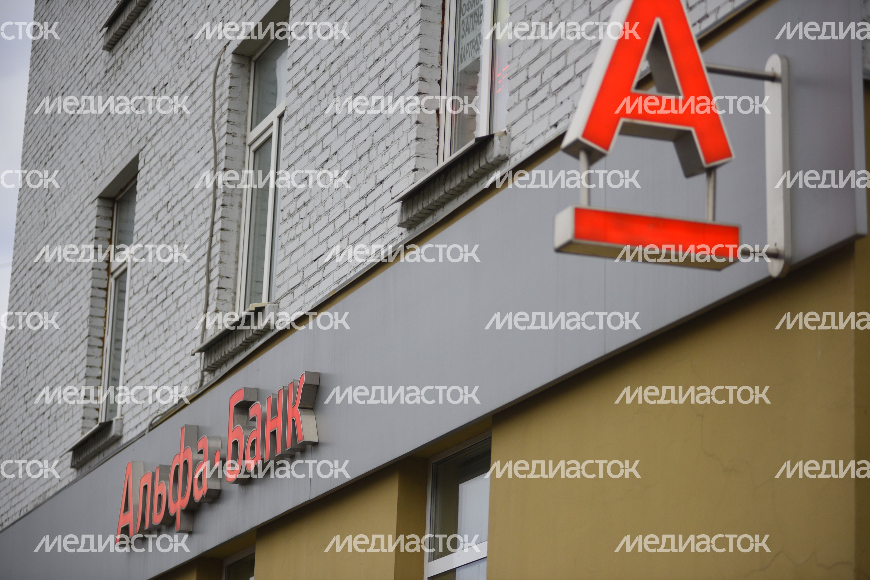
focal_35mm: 105
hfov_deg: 19.4
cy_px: 290
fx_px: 2538
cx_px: 435
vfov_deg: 13.1
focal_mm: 105
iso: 500
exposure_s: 1/2000
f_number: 2.8
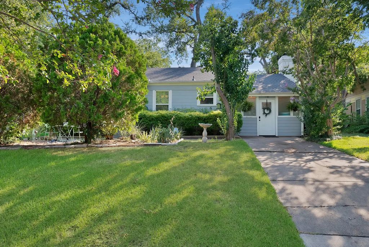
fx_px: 246
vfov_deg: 53.2
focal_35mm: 24
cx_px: 184
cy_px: 124
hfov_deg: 73.7
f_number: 9
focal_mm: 24
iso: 640
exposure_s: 1/125
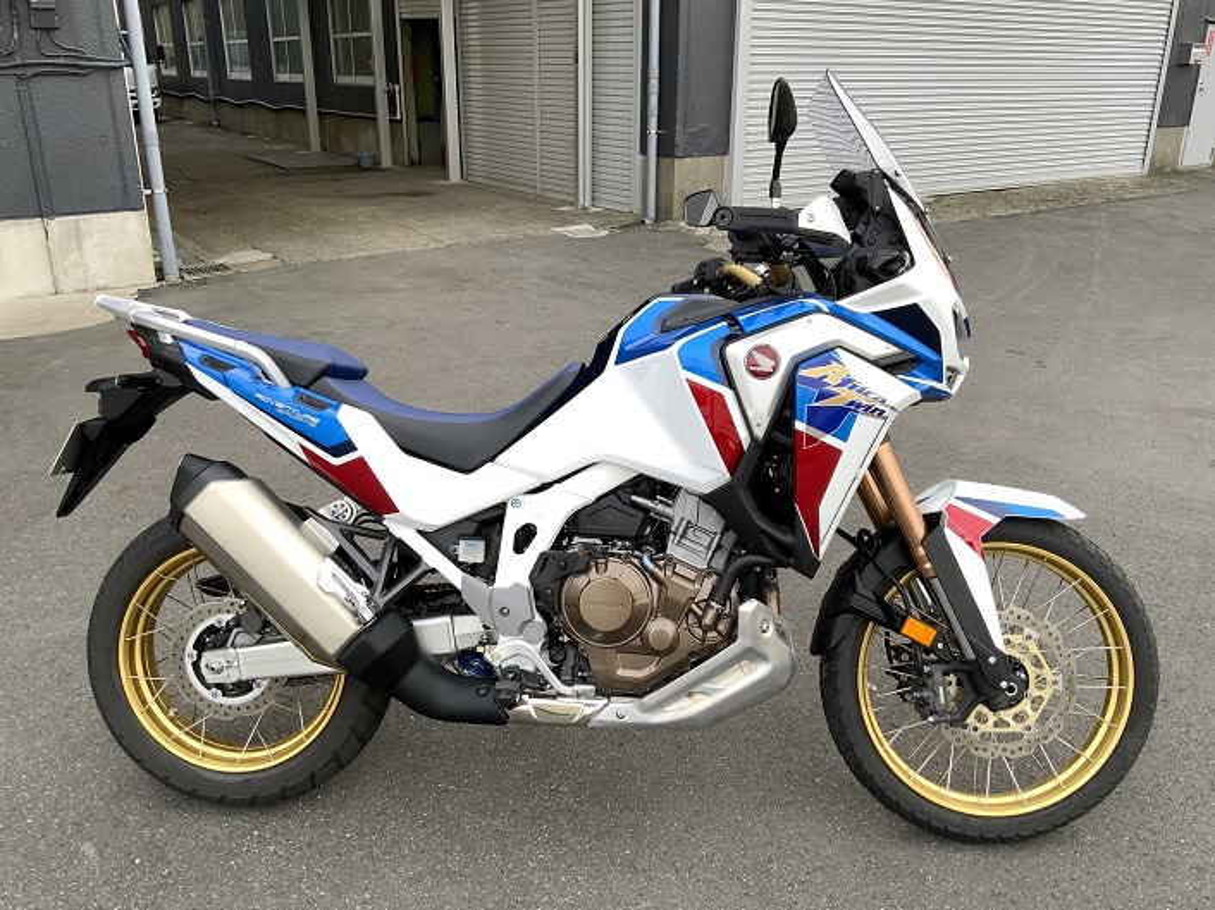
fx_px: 1018
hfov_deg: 61.7
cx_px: 608
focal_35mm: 29
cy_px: 455
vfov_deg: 48.2
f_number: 1.8
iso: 25
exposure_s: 1/122
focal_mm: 3
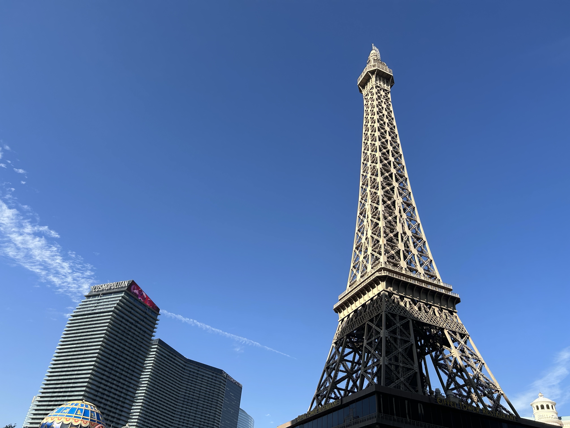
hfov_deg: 67.3
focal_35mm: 26
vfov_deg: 53.1
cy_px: 214
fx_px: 428
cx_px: 285
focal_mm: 5.7
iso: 50
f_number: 1.5
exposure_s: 1/3077
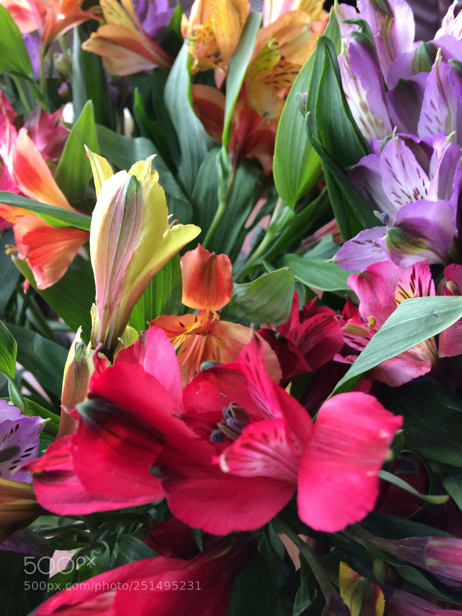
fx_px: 516
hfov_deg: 48.2
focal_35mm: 29
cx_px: 231
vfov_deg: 61.7
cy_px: 308
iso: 40
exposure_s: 1/33
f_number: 2.2
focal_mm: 4.2
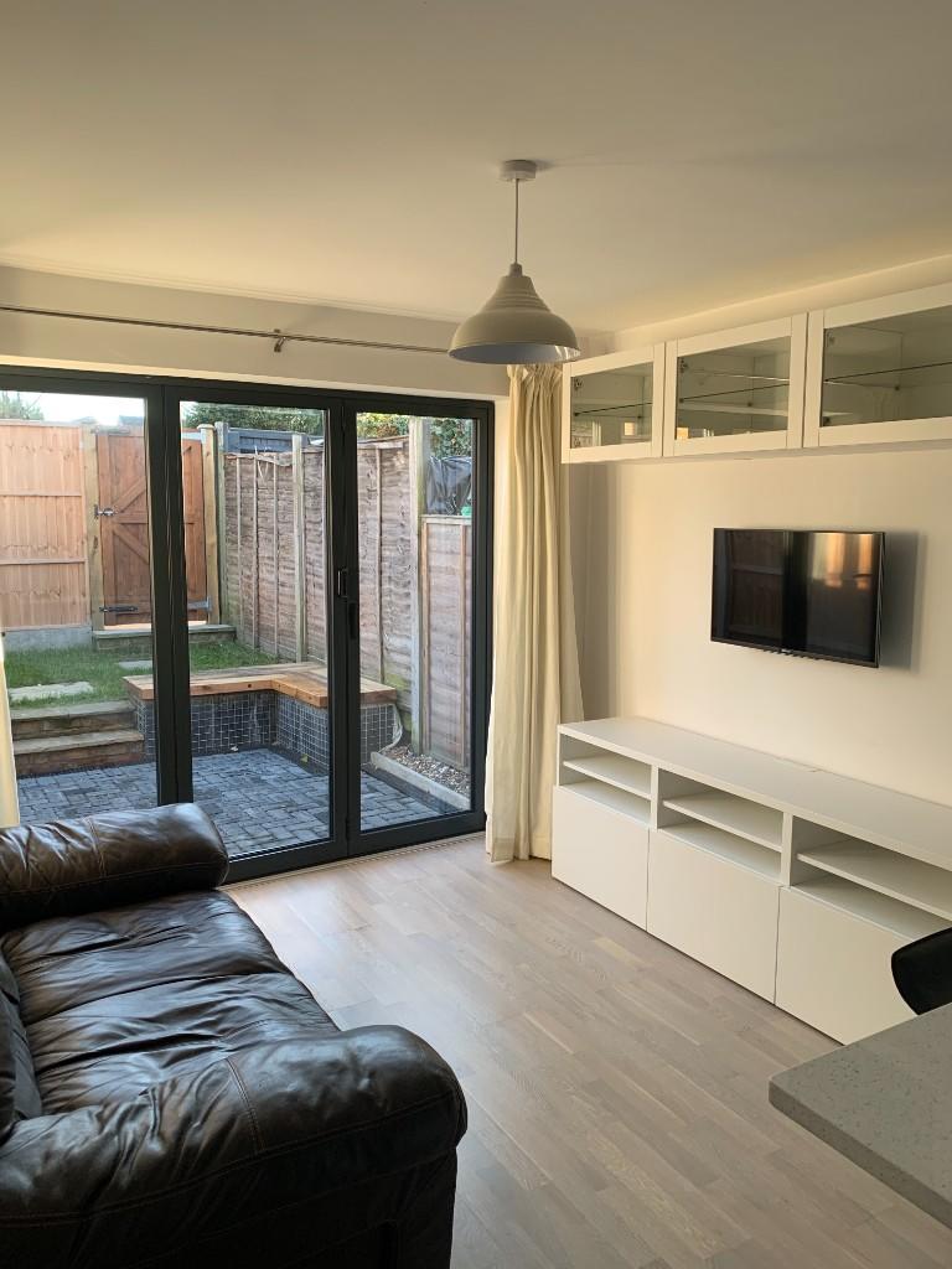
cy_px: 634
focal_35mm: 26
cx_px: 476
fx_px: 953
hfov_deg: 53.1
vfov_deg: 67.3
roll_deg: -0.1
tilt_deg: -6.1
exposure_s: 1/121
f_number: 1.8
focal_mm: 4.25
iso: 80
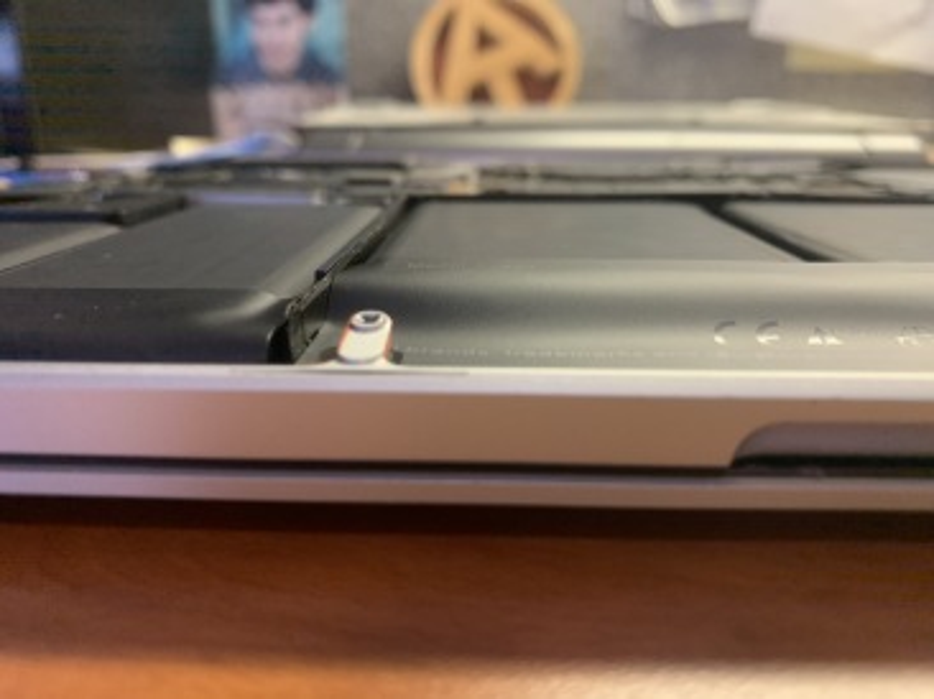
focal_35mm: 26
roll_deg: +0.5
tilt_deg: -16.7
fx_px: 701
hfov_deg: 67.3
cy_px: 350
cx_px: 467
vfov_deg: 53.0
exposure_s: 1/60
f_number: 1.8
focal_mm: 4.25
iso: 250
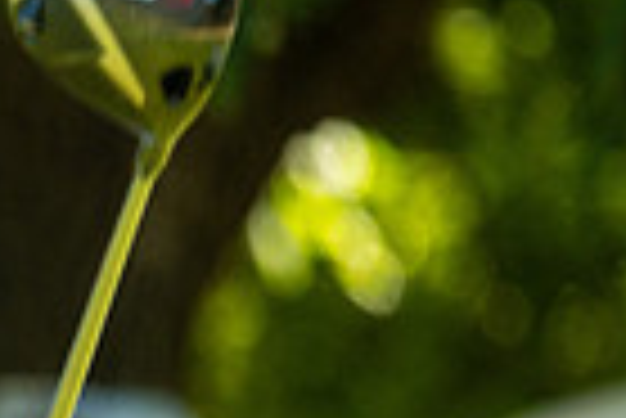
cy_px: 743
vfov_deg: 0.7
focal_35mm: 2080
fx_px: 36206
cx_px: -721
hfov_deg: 1.0
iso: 200
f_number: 4
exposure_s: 1/800
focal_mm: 300
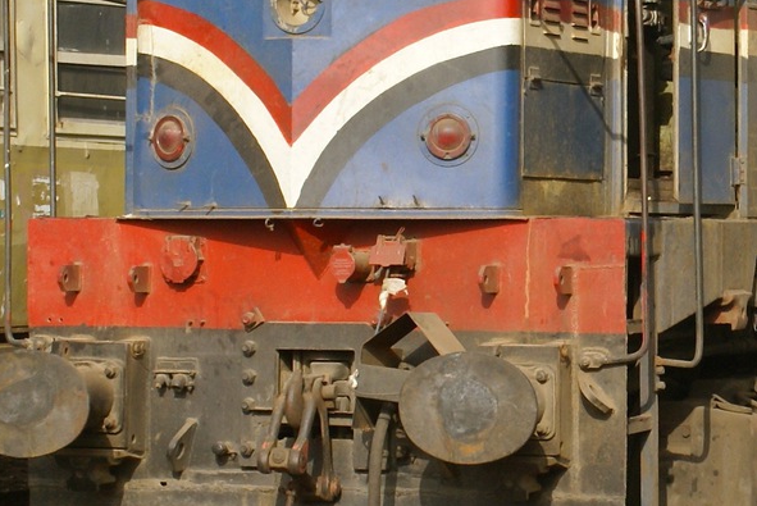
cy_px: 84
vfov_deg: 8.0
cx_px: 836
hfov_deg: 11.8
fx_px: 3590
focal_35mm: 171
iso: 200
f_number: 16
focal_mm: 35
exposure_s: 1/125
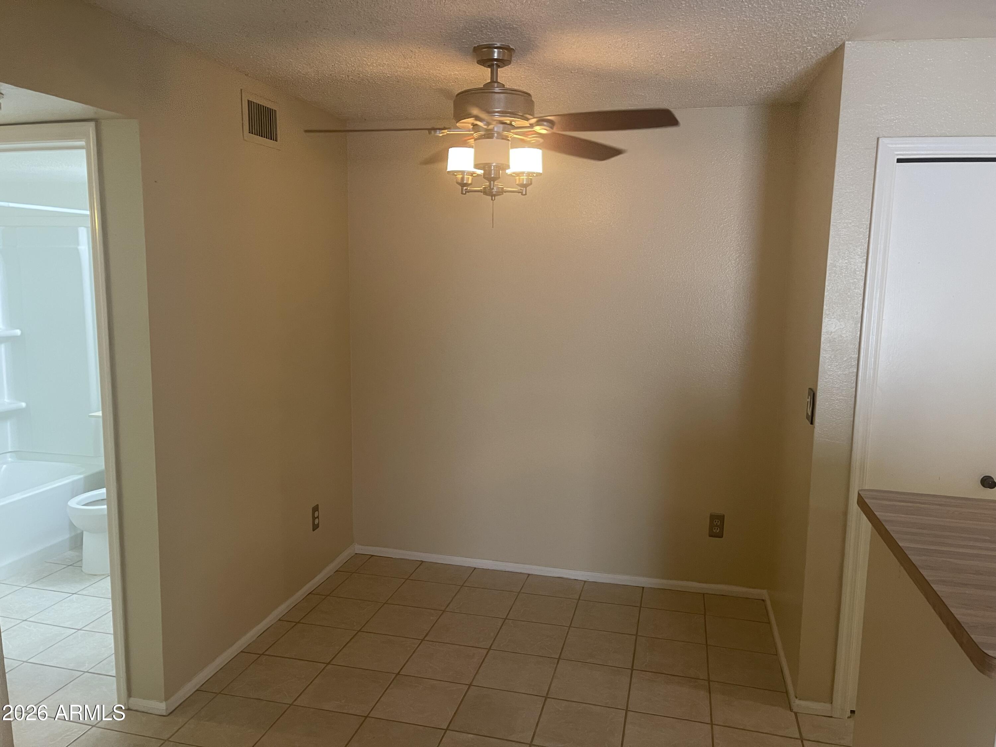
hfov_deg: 69.4
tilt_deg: -8.7
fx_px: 719
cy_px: 374
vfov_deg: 54.9
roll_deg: -1.0
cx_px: 498
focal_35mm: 25
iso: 250
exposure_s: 1/60
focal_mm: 5.1
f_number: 1.6
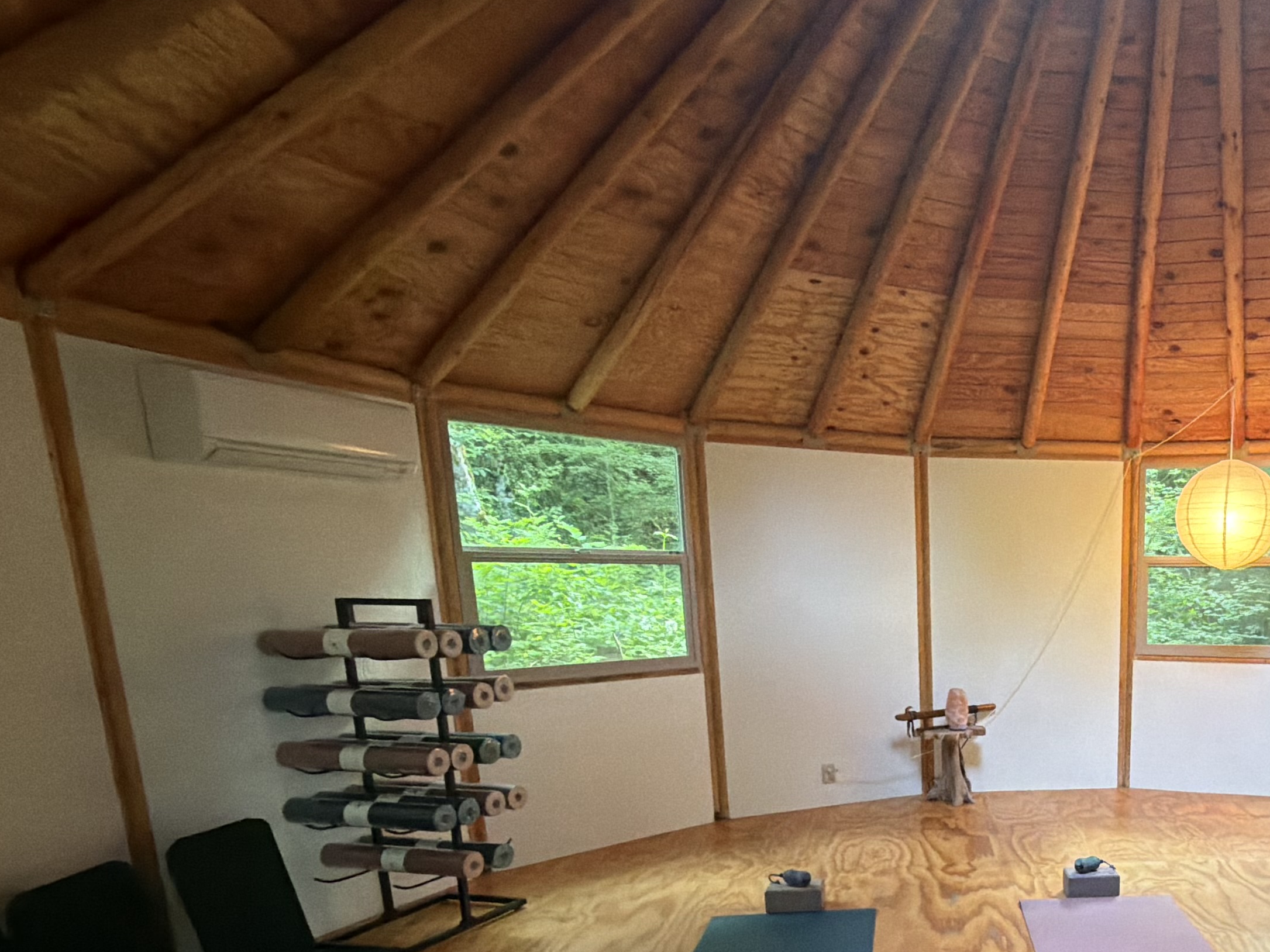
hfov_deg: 60.6
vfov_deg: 49.5
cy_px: 780
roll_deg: -0.5
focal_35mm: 26
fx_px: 954
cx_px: 1053
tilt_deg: -12.3
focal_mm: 2.22
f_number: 2.2
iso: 800
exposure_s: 1/60
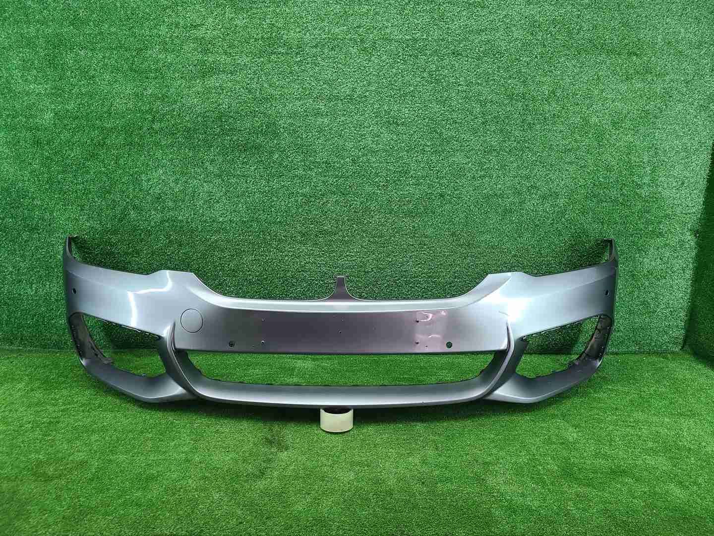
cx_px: 357
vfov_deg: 53.1
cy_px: 268
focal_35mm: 26
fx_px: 536
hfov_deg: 67.3
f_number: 1.8
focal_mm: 5.4
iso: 143
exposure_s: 1/50
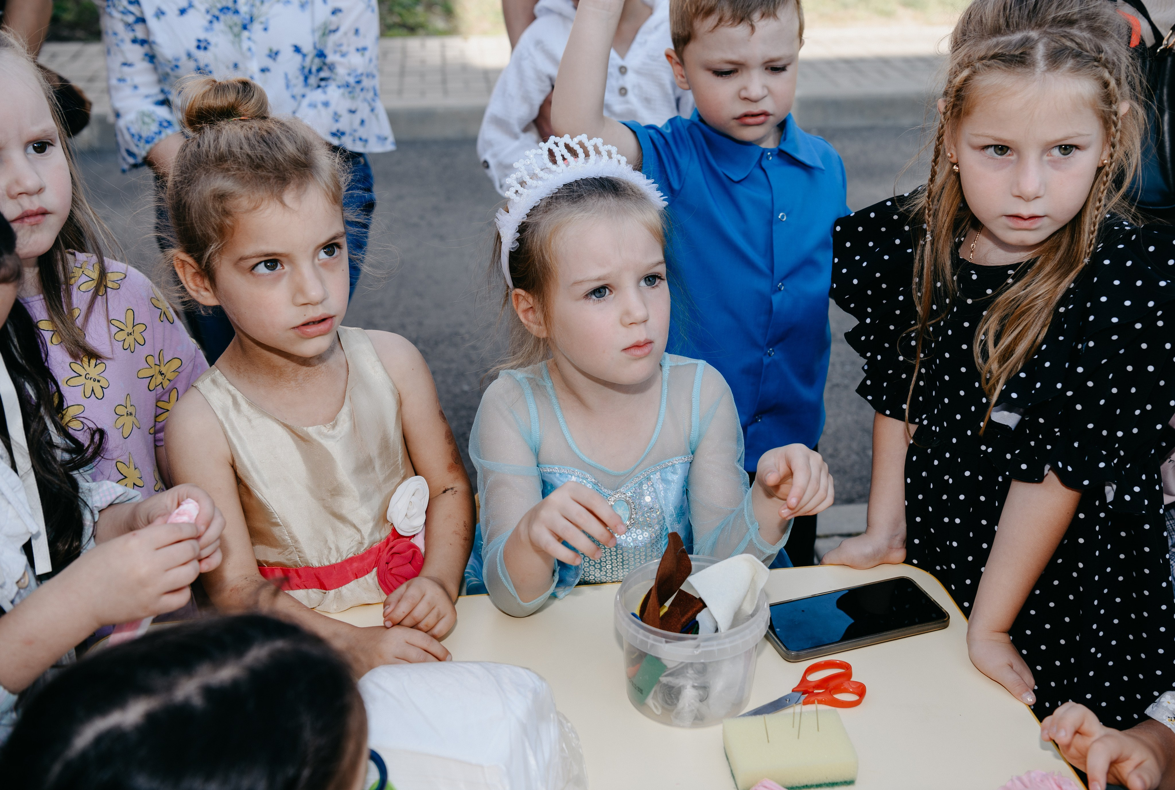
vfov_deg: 32.8
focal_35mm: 41
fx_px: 1340
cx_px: 635
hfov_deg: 47.3
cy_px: 367
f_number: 4.5
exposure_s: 1/160
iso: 100
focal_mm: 38
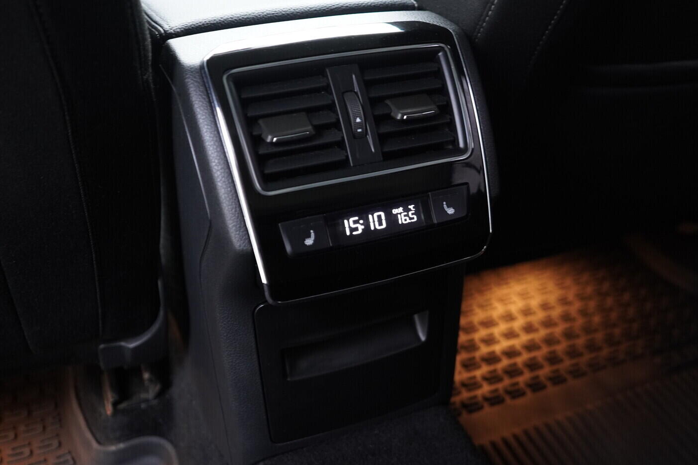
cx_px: 358
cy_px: 231
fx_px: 717
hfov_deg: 51.9
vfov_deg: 35.9
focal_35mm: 37
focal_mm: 24
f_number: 2.8
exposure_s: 1/40
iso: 1250
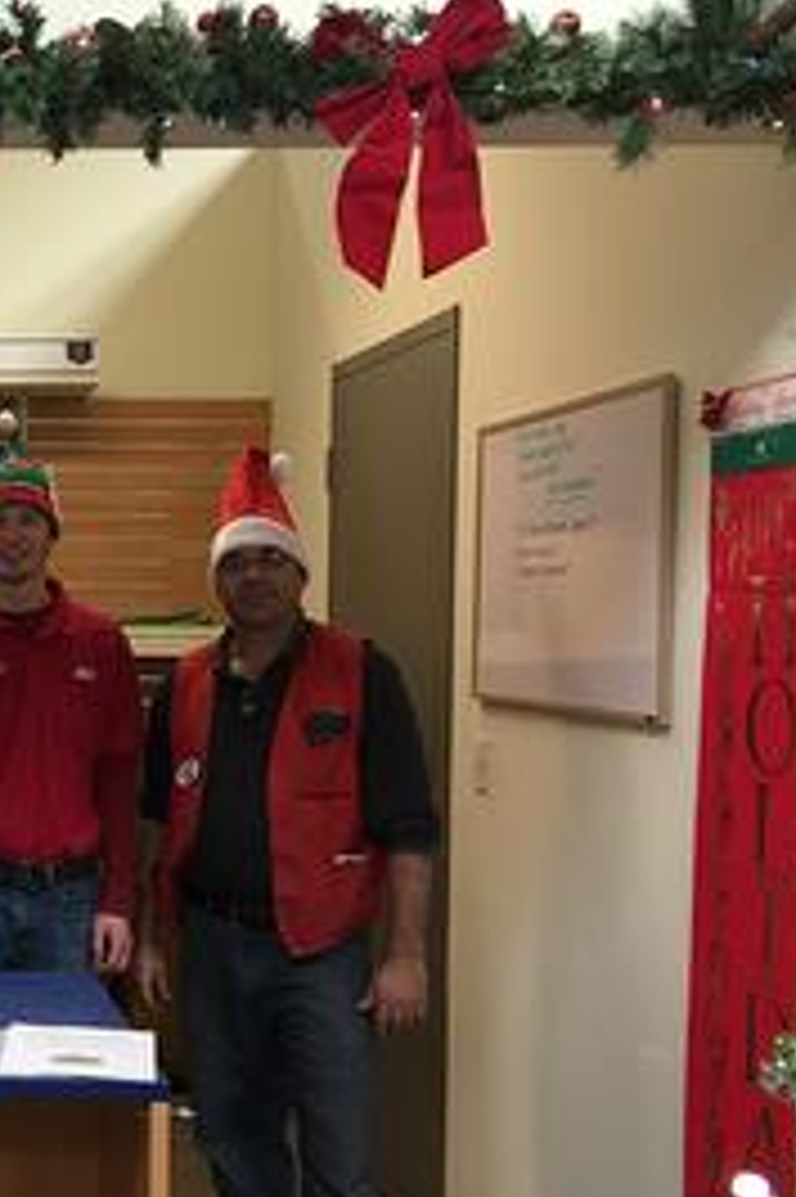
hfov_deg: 22.9
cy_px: 670
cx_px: -218
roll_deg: -0.8
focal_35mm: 53
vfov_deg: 37.5
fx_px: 1760
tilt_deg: -1.8
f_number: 2.2
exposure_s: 1/15
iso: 32
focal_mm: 4.15
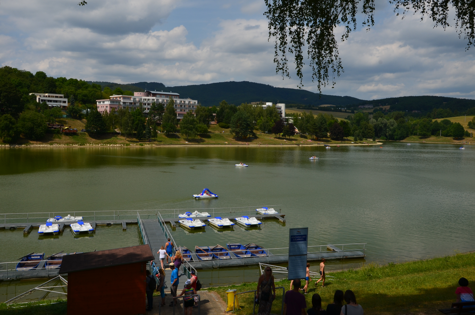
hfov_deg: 57.3
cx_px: 238
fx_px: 435
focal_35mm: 33
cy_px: 158
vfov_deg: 39.8
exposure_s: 1/400
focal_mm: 22
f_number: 11
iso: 200
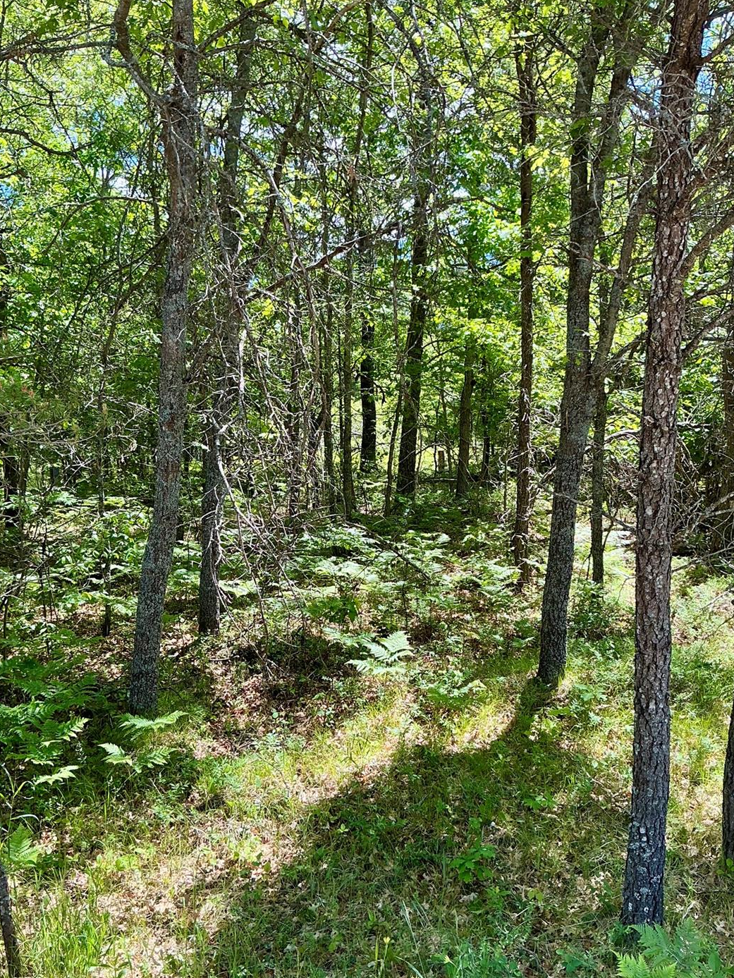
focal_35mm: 31
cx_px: 341
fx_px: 876
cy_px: 515
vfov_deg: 58.3
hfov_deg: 45.4
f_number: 1.8
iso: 20
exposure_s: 1/199
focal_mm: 3
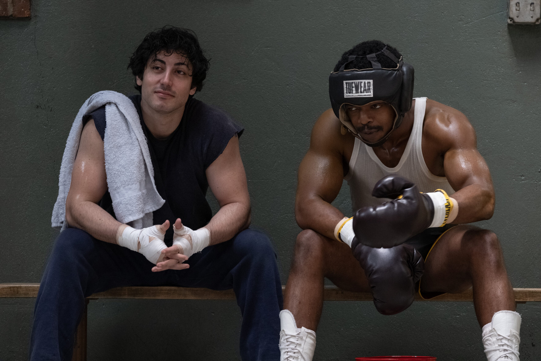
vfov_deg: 10.5
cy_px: 180
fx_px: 1969
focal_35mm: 131
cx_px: 270
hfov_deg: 15.6
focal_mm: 87.1
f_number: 4.5
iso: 2000
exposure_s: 1/160
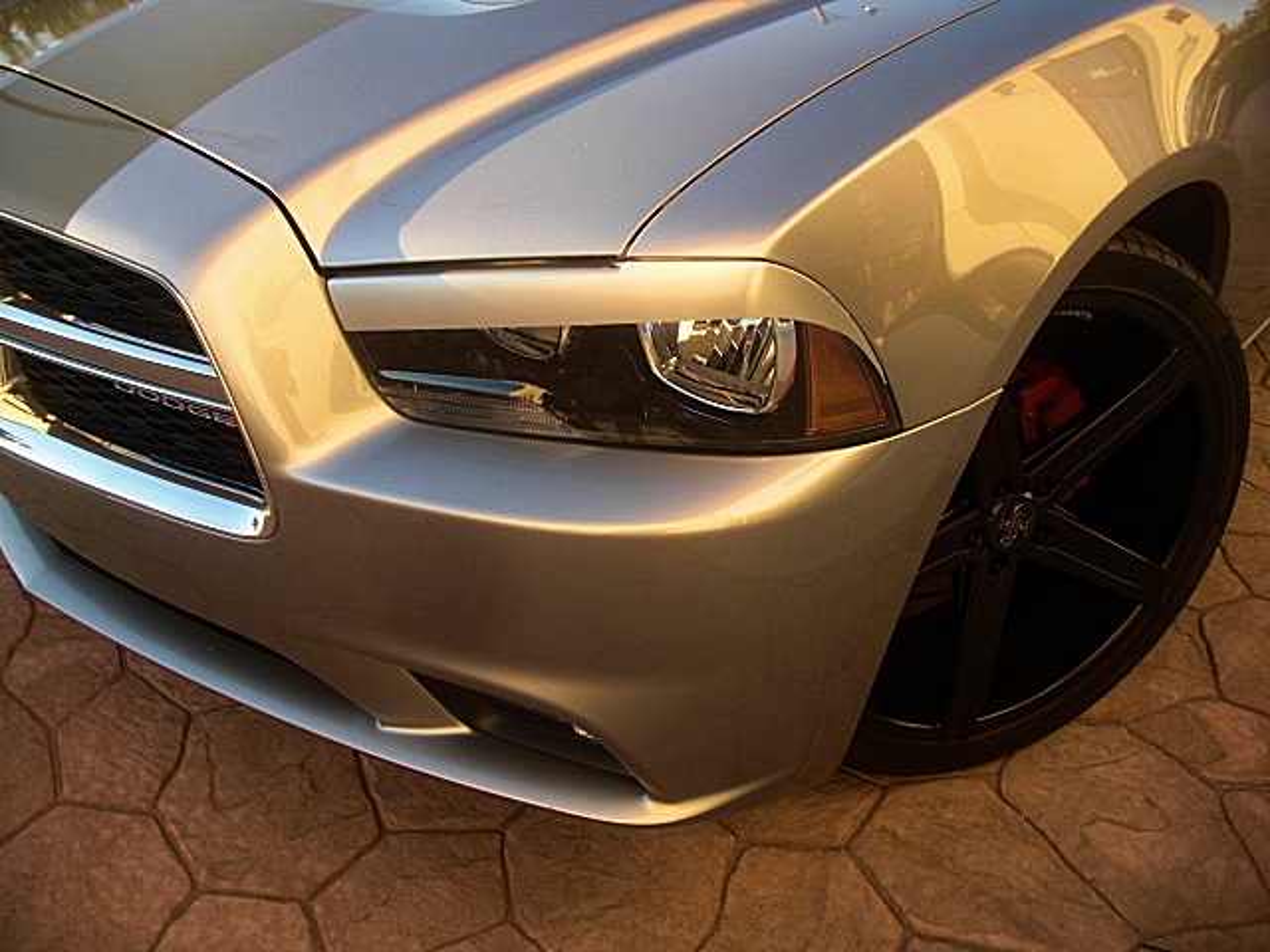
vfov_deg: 39.7
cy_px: 476
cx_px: 635
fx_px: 1321
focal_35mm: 36
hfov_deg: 51.4
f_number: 2.8
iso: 50
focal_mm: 6.3
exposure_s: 1/125
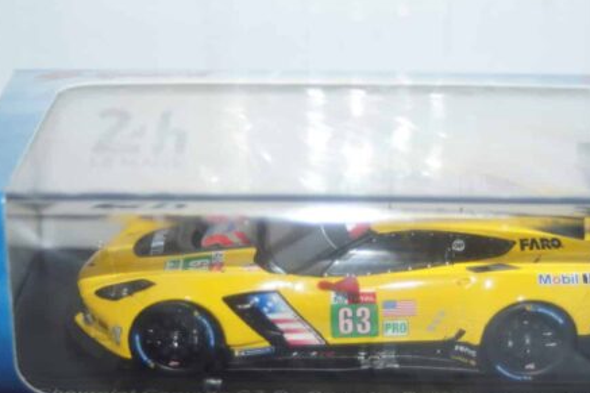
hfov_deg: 22.0
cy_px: 262
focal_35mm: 93
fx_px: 1518
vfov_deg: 14.7
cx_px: 331
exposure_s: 1/125
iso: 160
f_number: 4.5
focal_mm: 45
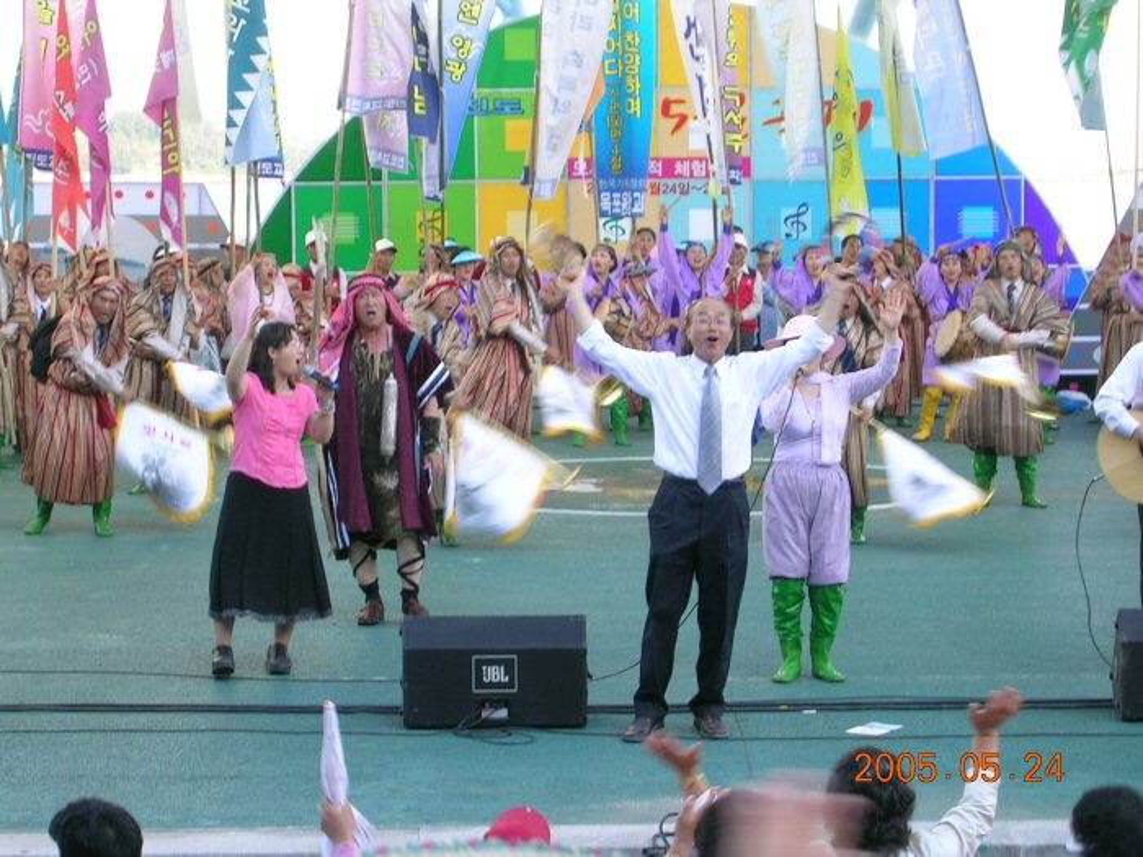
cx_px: 572
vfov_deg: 14.1
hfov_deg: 18.7
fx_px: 3467
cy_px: 428
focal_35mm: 105
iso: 50
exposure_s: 1/45.8
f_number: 4.9
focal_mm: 16.2
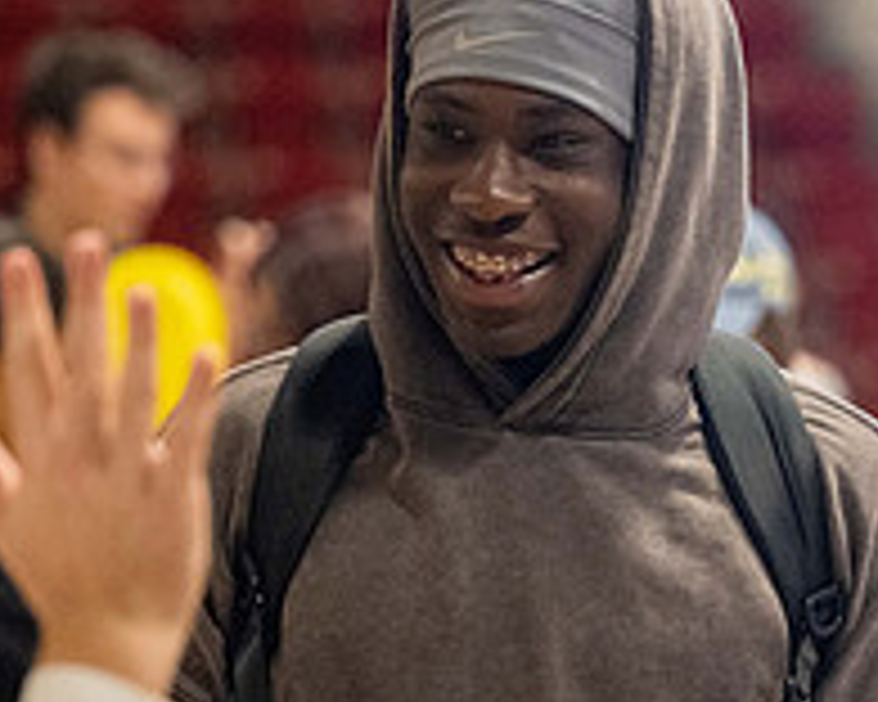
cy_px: 547
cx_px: 689
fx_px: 7614
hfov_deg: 6.6
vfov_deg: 5.3
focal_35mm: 293
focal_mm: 105
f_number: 2.8
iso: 5000
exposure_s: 1/250
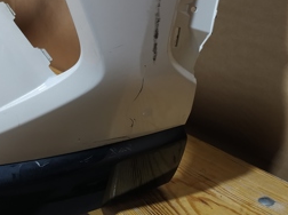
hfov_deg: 31.5
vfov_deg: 22.1
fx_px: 507
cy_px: -43
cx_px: 95
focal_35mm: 61
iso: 125
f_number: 1.9
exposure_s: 1/50
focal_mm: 3.94
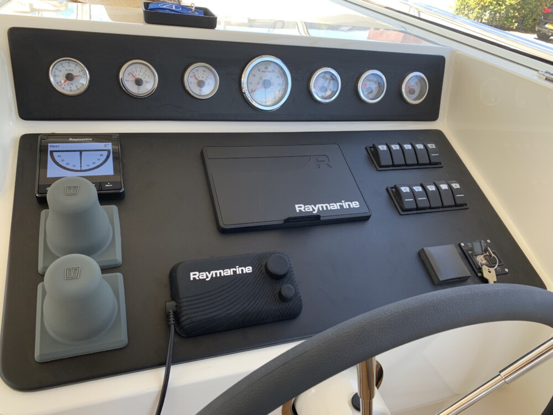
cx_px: 276
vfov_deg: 53.1
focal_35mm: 26
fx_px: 415
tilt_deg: -30.7
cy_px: 208
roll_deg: -9.7
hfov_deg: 67.3
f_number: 1.8
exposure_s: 1/122
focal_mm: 4.25
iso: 32
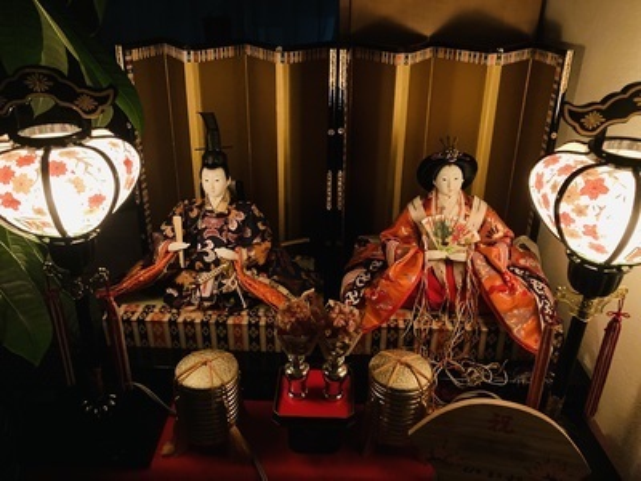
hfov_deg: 63.4
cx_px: 320
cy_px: 240
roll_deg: -0.6
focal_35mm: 28
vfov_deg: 49.7
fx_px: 518
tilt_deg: -25.2
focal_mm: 3.99
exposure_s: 1/17
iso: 640
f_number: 1.8
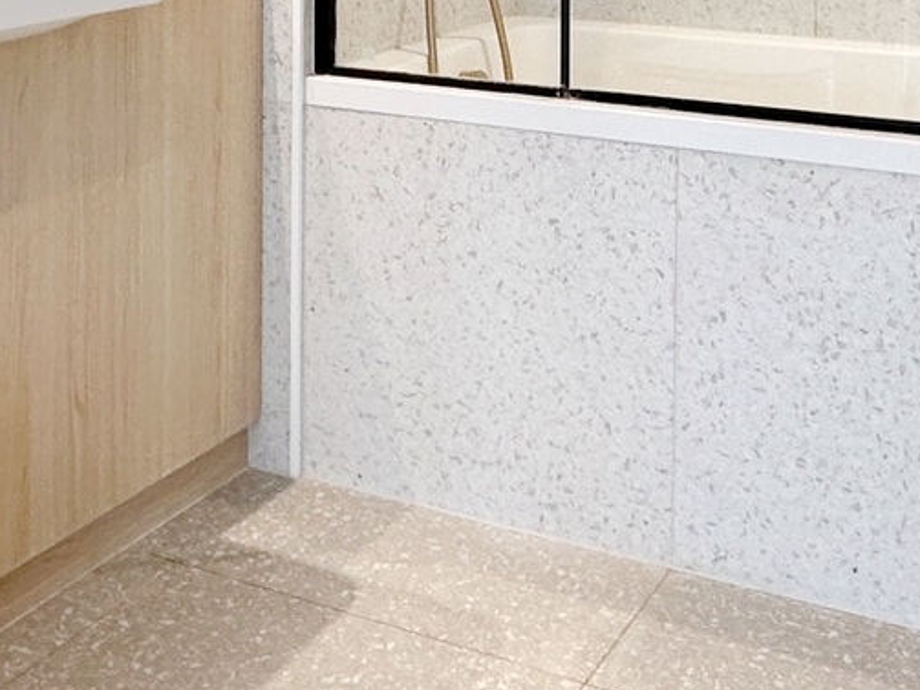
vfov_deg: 23.3
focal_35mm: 57
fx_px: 1515
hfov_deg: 33.8
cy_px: -152
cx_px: 479
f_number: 2.2
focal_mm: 2.22
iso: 200
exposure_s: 1/100
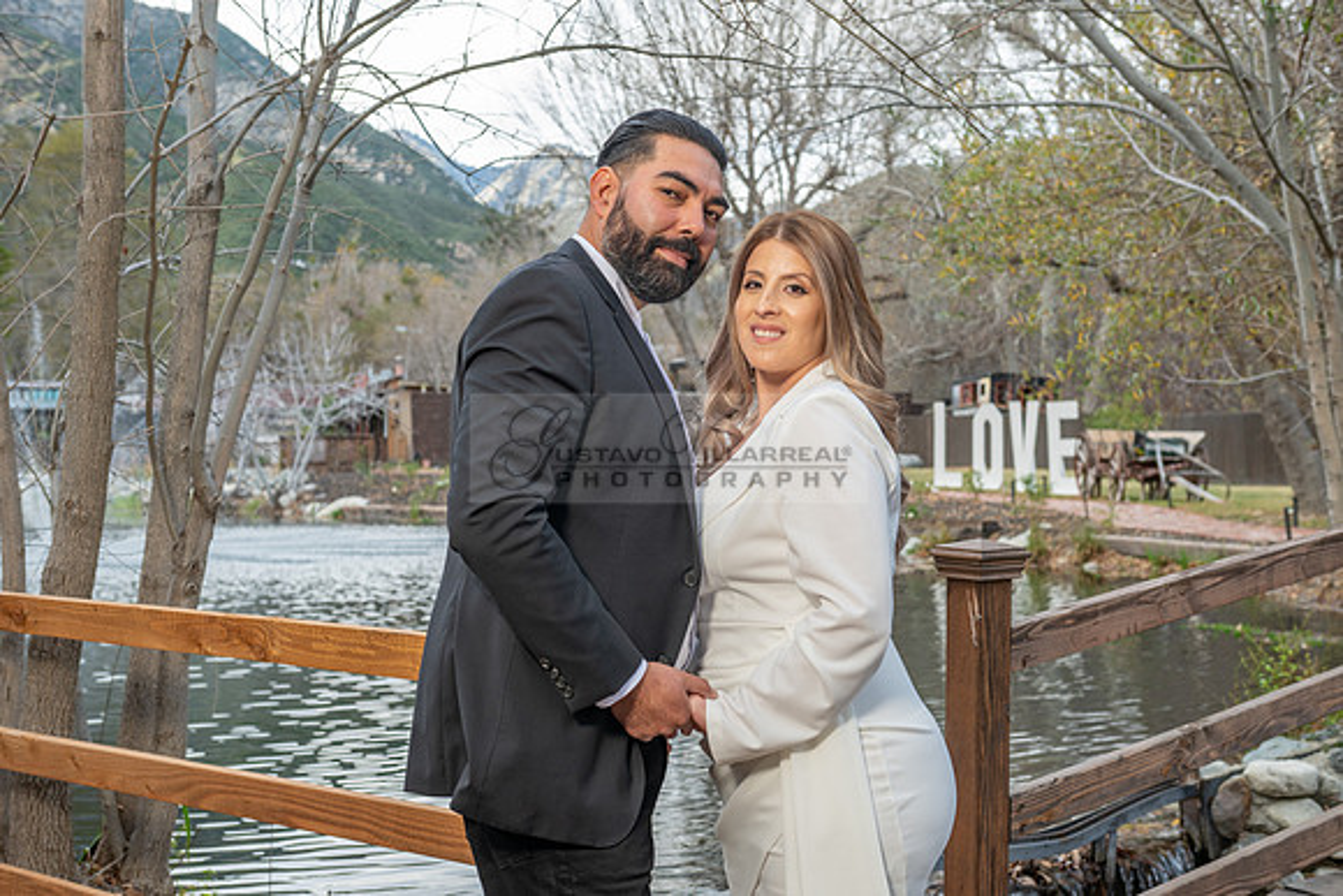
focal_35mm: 47
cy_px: 469
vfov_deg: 28.6
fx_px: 1758
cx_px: 672
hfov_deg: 41.8
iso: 200
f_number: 5.6
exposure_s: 1/125
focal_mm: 45
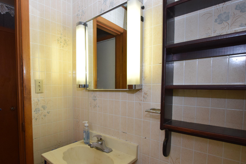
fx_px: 130
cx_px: 93
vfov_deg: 64.3
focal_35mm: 19
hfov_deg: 85.2
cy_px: 95
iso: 800
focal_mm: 10
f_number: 5
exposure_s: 1/100
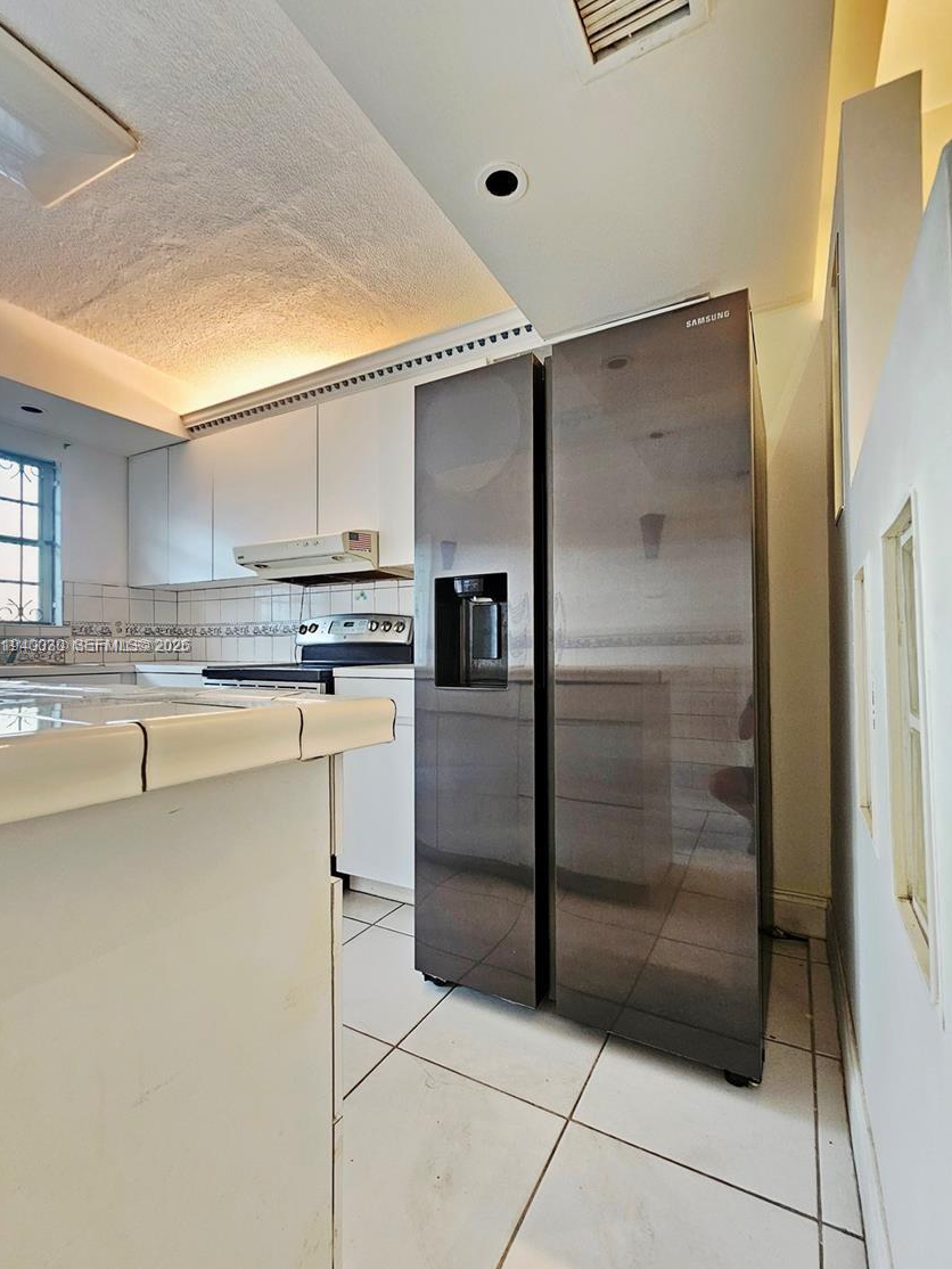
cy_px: 647
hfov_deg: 85.7
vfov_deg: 102.0
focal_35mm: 14
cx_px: 492
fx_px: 513
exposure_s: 1/30
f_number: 2.2
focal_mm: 2.2
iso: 400
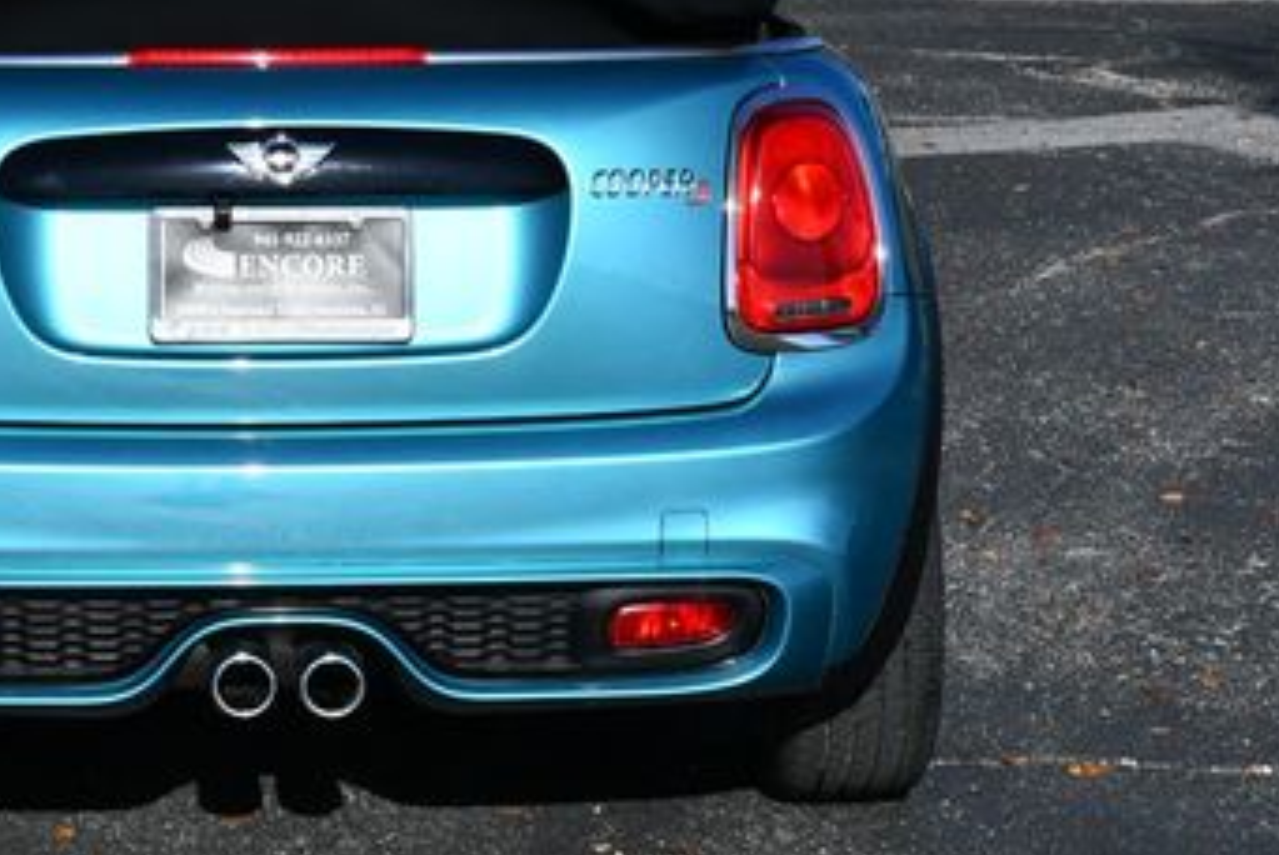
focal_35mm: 120
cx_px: 221
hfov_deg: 16.9
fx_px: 4267
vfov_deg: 11.4
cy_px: 188
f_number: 9
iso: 100
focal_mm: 32
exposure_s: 1/320
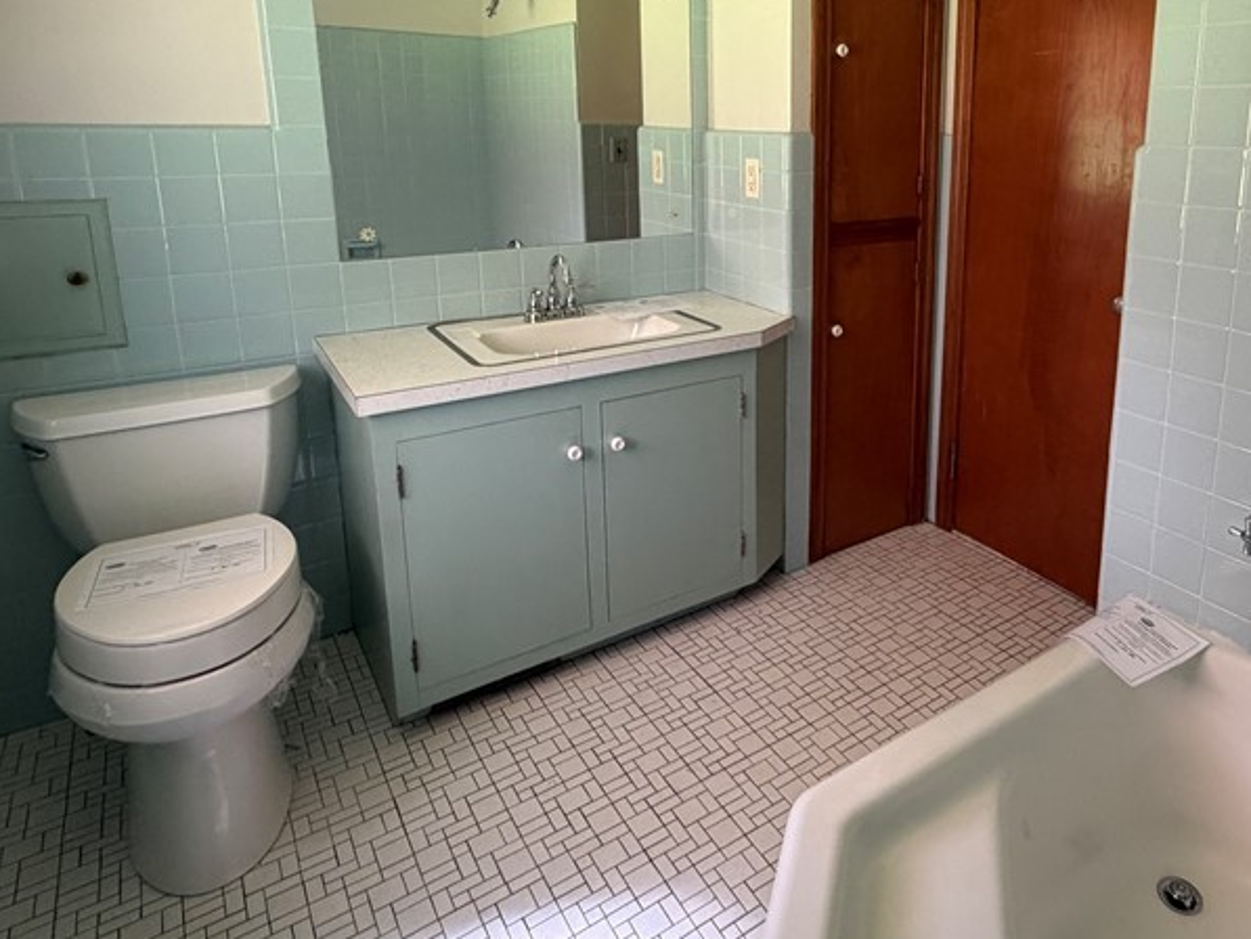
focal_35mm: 24
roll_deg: -0.4
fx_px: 868
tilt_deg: -11.1
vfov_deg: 55.2
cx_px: 849
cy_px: 287
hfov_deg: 69.3
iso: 320
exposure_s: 1/71
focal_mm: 2.22
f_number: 2.2
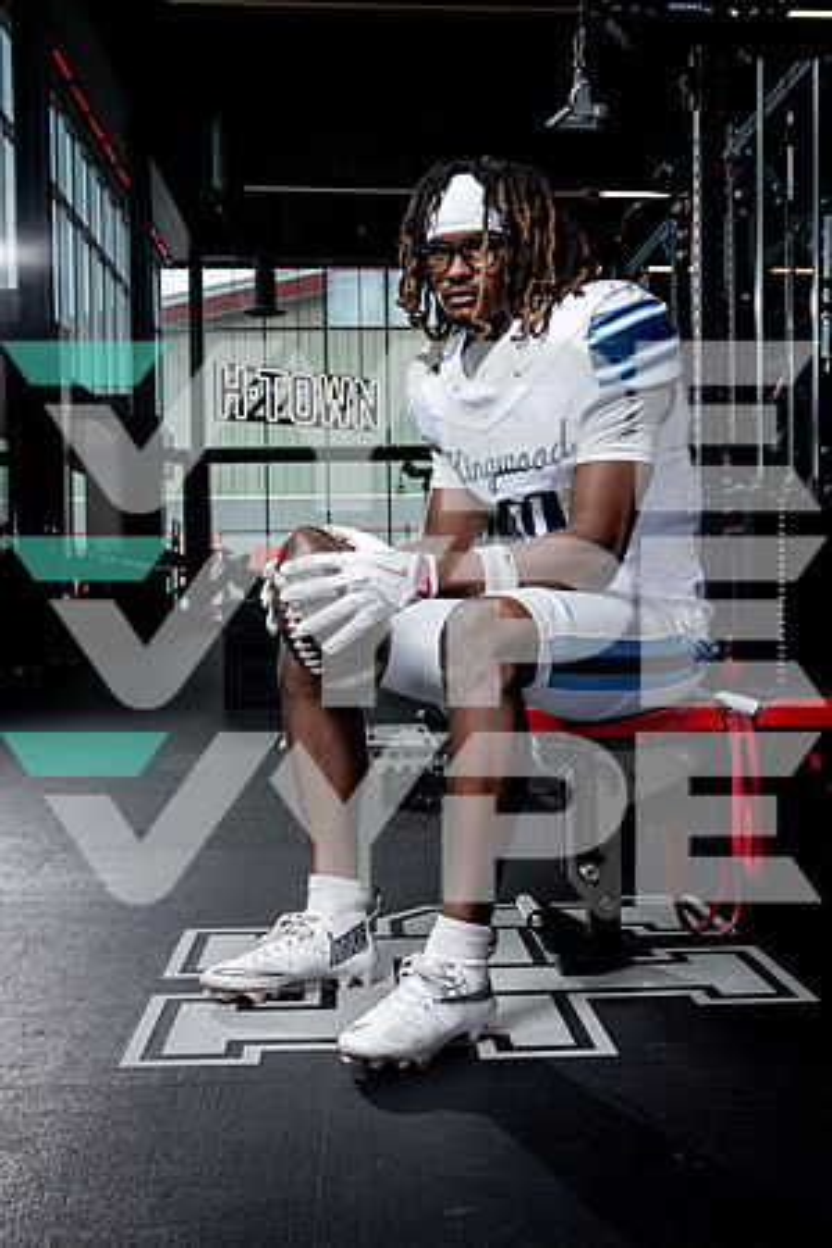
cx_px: 416
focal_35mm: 42
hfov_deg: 31.9
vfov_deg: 46.4
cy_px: 624
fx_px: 1456
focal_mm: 42
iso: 640
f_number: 9
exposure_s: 1/250
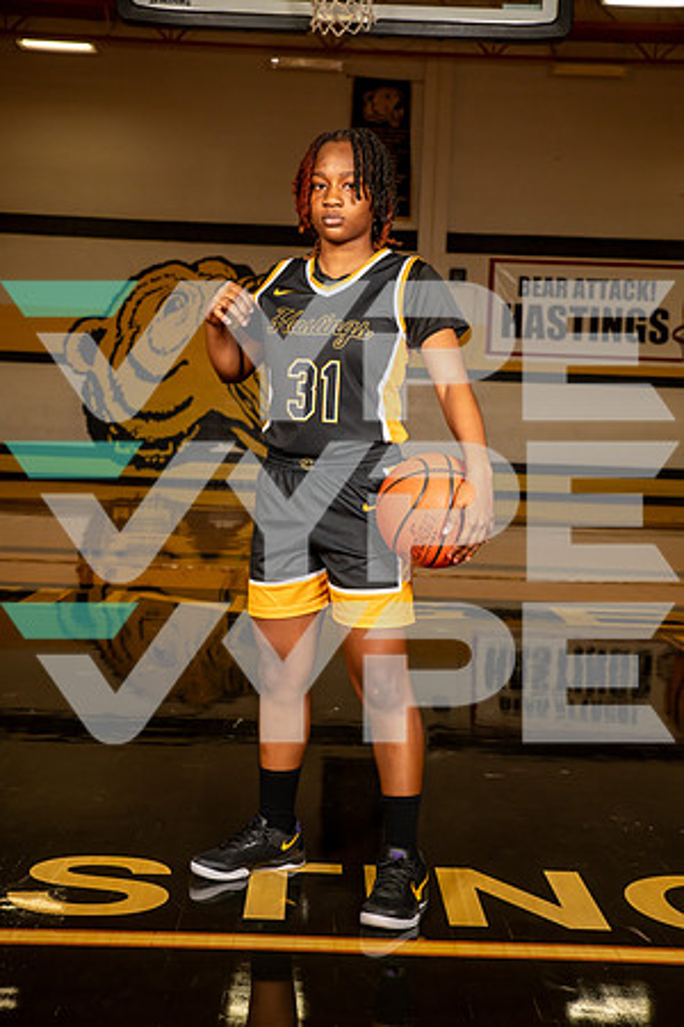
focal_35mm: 56
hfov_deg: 24.2
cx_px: 342
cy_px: 514
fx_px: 1596
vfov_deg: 35.6
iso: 640
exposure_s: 1/400
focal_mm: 56
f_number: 7.1
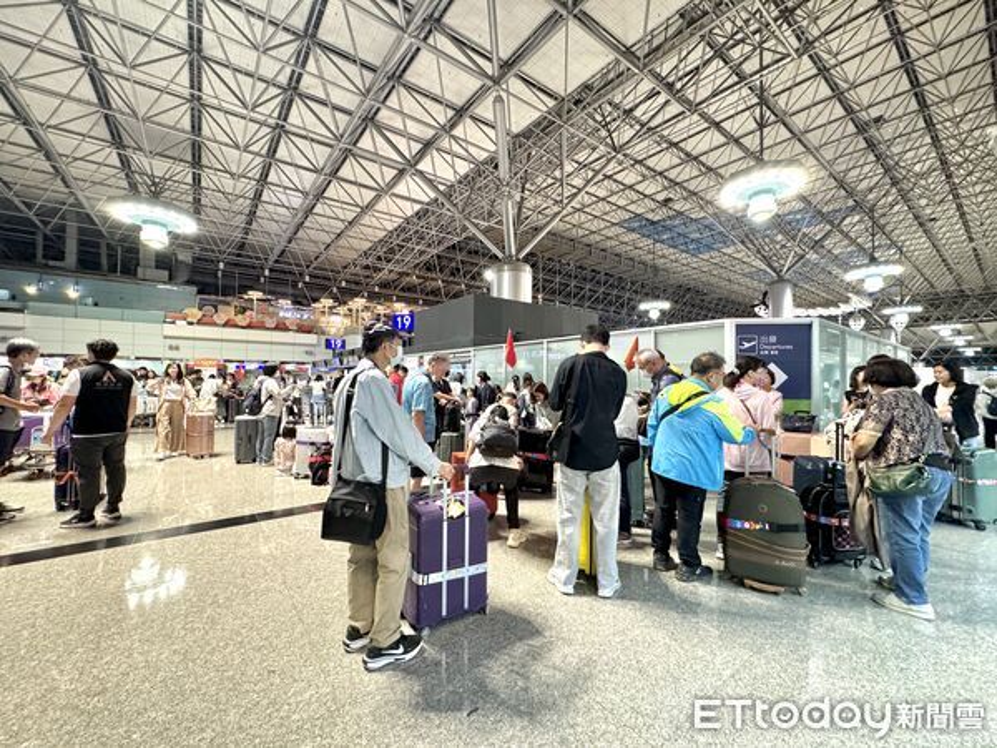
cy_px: 374
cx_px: 498
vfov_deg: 85.7
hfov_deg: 102.1
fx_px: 403
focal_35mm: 14
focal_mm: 2.22
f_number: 2.2
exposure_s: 1/60
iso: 500
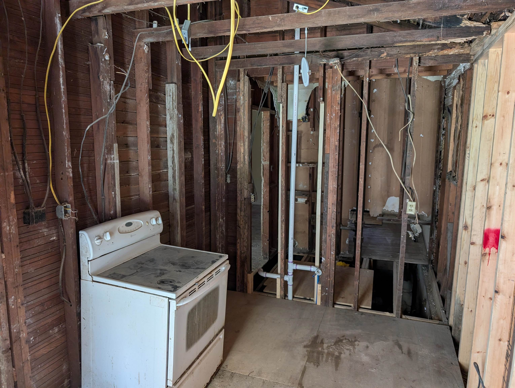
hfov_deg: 71.5
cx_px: 258
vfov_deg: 56.9
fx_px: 358
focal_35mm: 24
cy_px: 194
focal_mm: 6.9
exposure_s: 1/32.9
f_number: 1.68
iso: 130
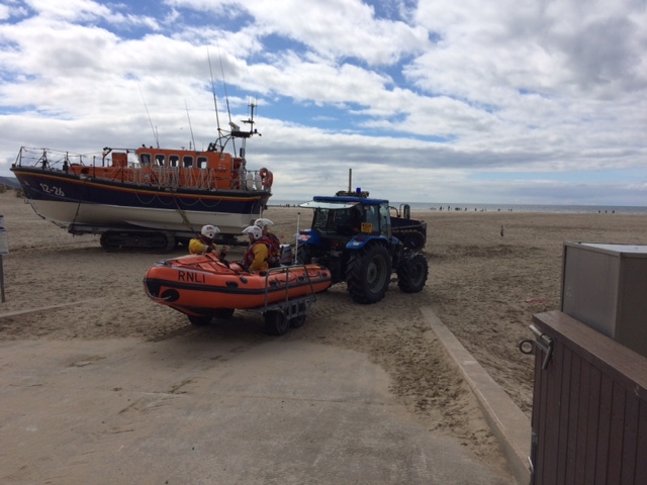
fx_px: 542
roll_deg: +0.2
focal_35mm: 29
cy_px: 242
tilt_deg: -3.6
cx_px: 324
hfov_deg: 61.7
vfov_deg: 48.2
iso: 32
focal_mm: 4.15
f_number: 2.2
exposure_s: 1/5882
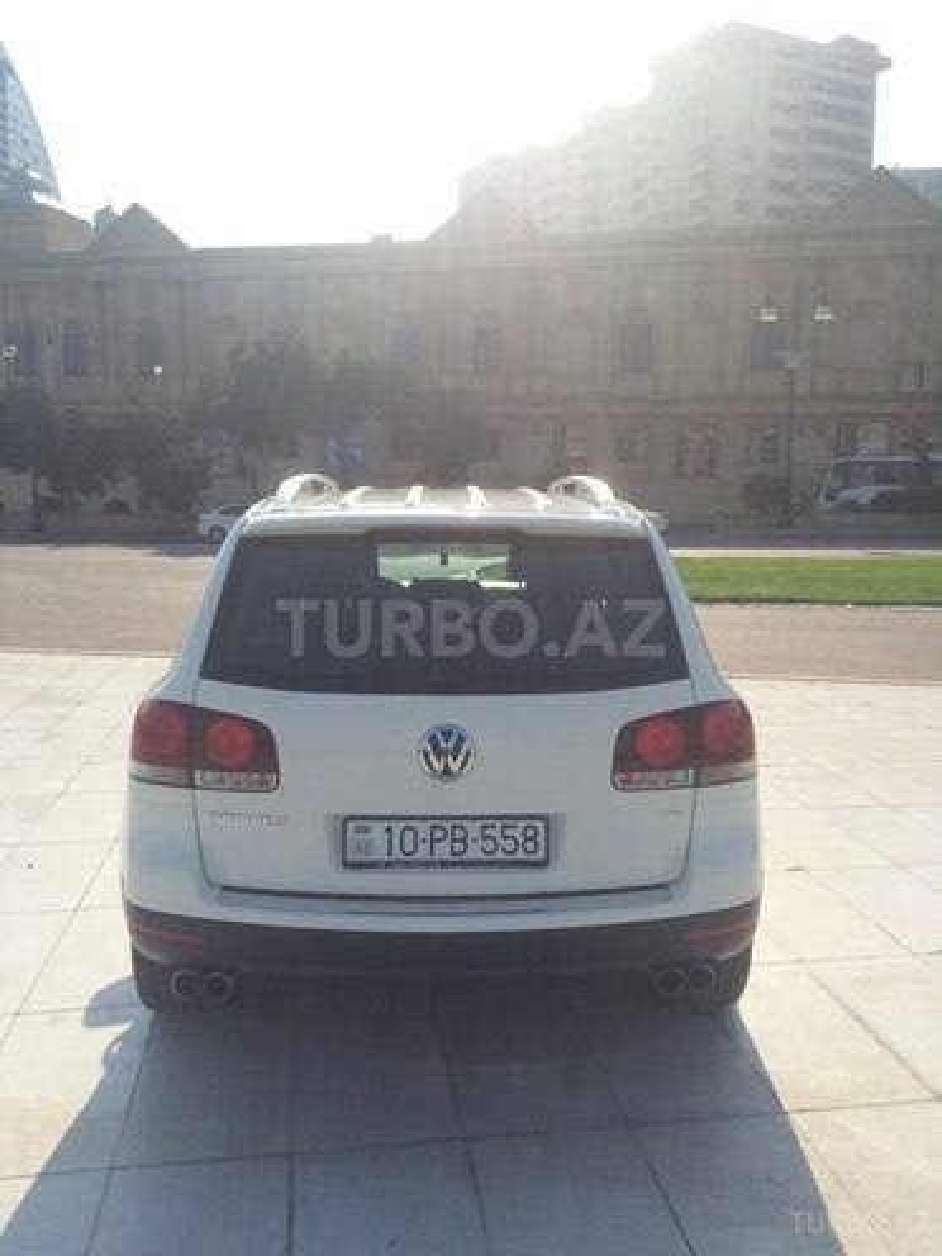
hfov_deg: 48.2
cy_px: 628
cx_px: 471
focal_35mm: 29
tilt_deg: -9.0
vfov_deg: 61.7
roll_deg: +0.3
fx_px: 1052
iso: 32
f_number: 2.2
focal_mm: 4.15
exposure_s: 1/2053
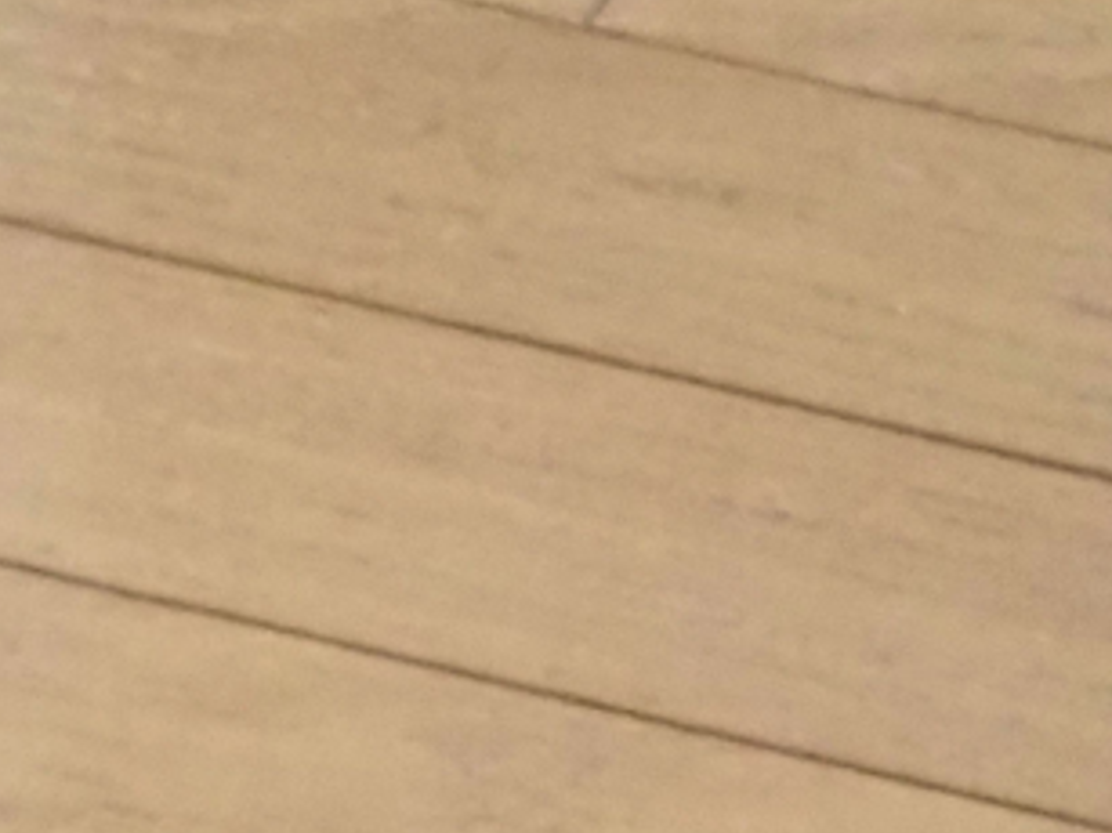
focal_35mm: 501
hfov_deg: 3.9
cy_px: 2524
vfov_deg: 2.9
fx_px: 16088
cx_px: -1963
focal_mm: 40
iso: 6400
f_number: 2.8
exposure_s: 1/50
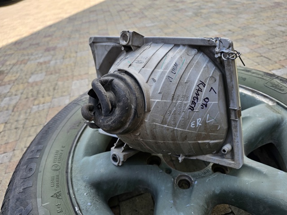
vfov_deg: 58.9
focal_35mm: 23
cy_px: 108
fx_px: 191
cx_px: 144
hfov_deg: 73.9
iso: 10
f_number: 1.7
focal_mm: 6.3
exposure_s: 1/182
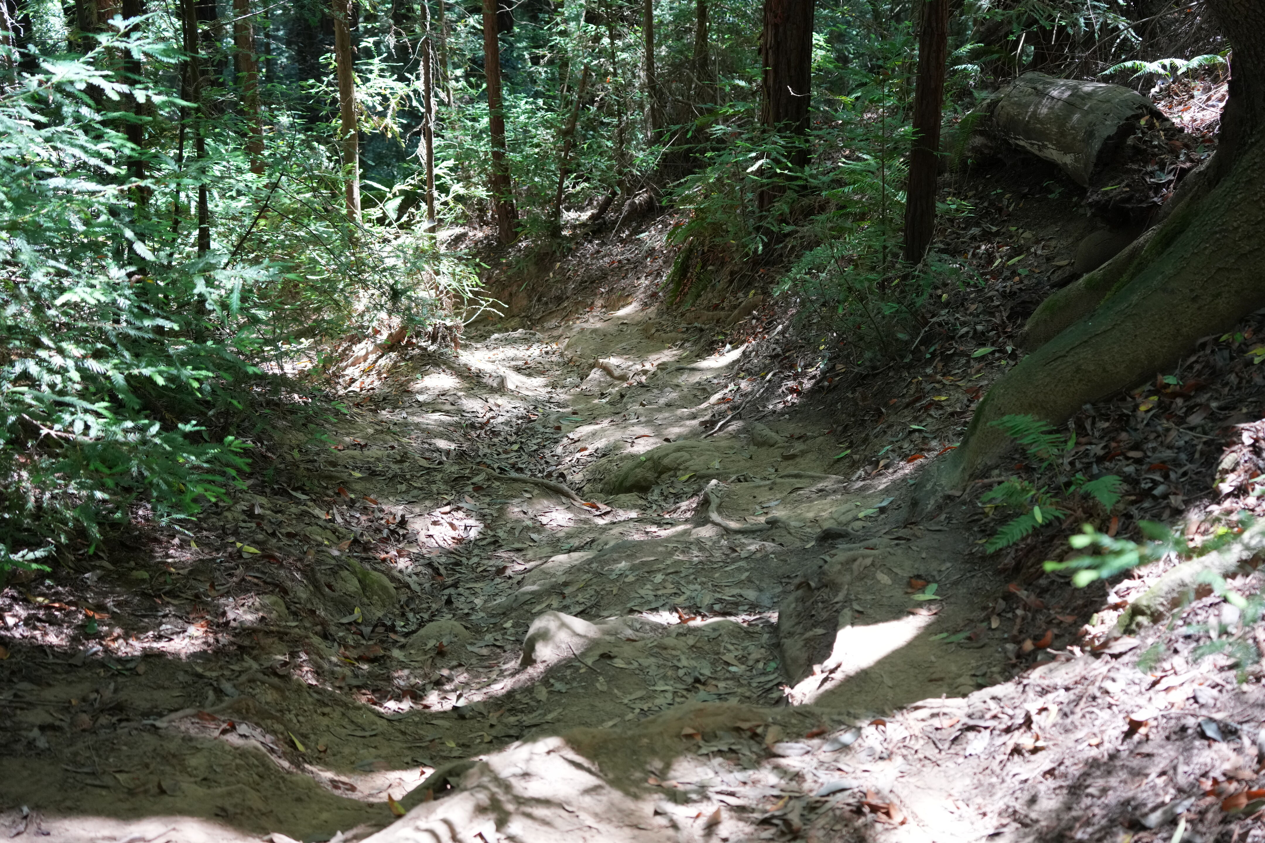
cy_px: 422
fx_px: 1757
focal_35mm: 50
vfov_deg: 27.0
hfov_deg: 39.6
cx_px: 632
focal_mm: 50
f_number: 4.5
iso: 2000
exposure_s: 1/200
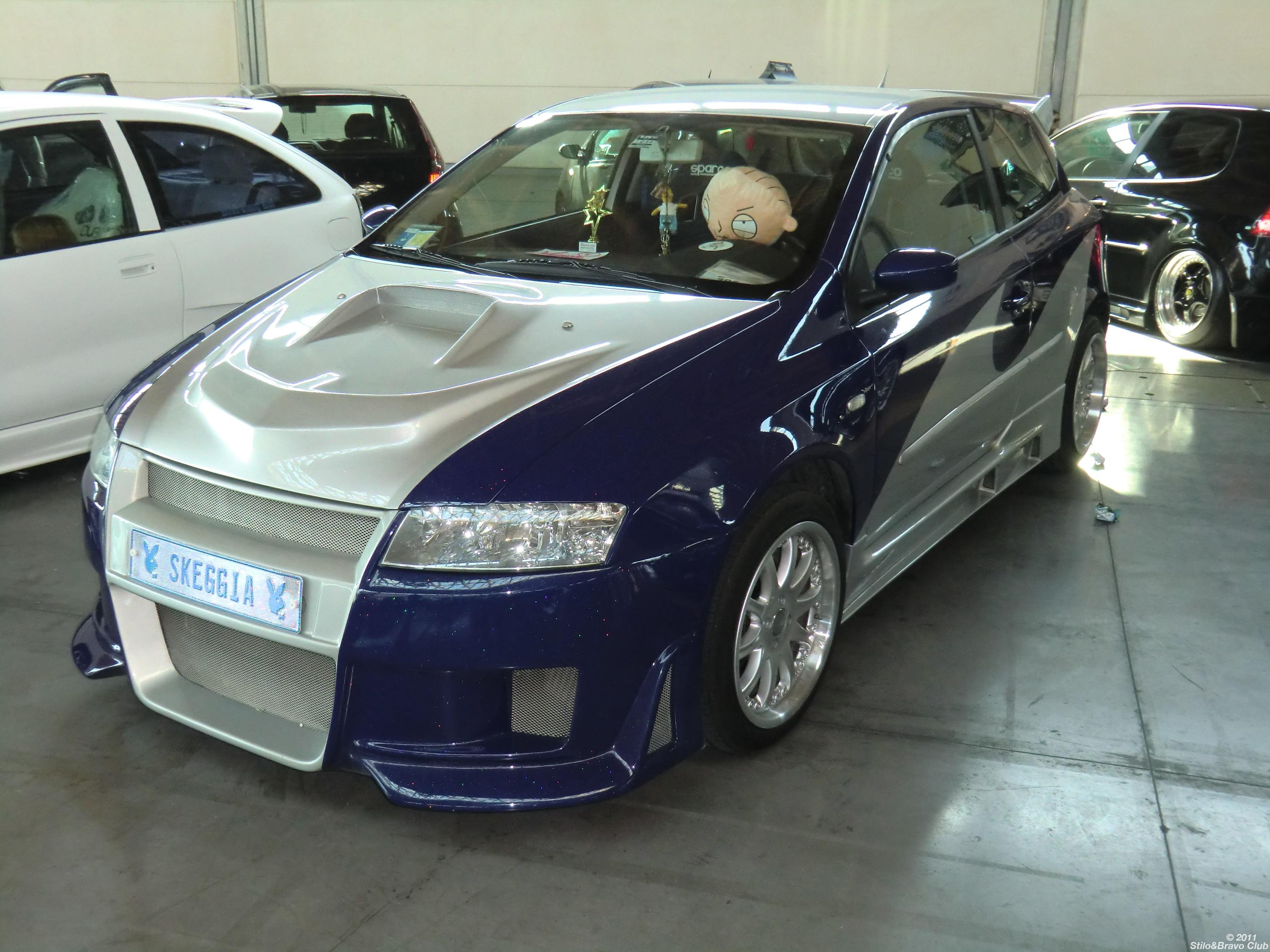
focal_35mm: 34
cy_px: 476
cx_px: 635
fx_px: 1247
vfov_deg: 41.8
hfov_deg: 54.0
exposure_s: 1/60
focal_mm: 6.1
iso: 400
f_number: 3.6
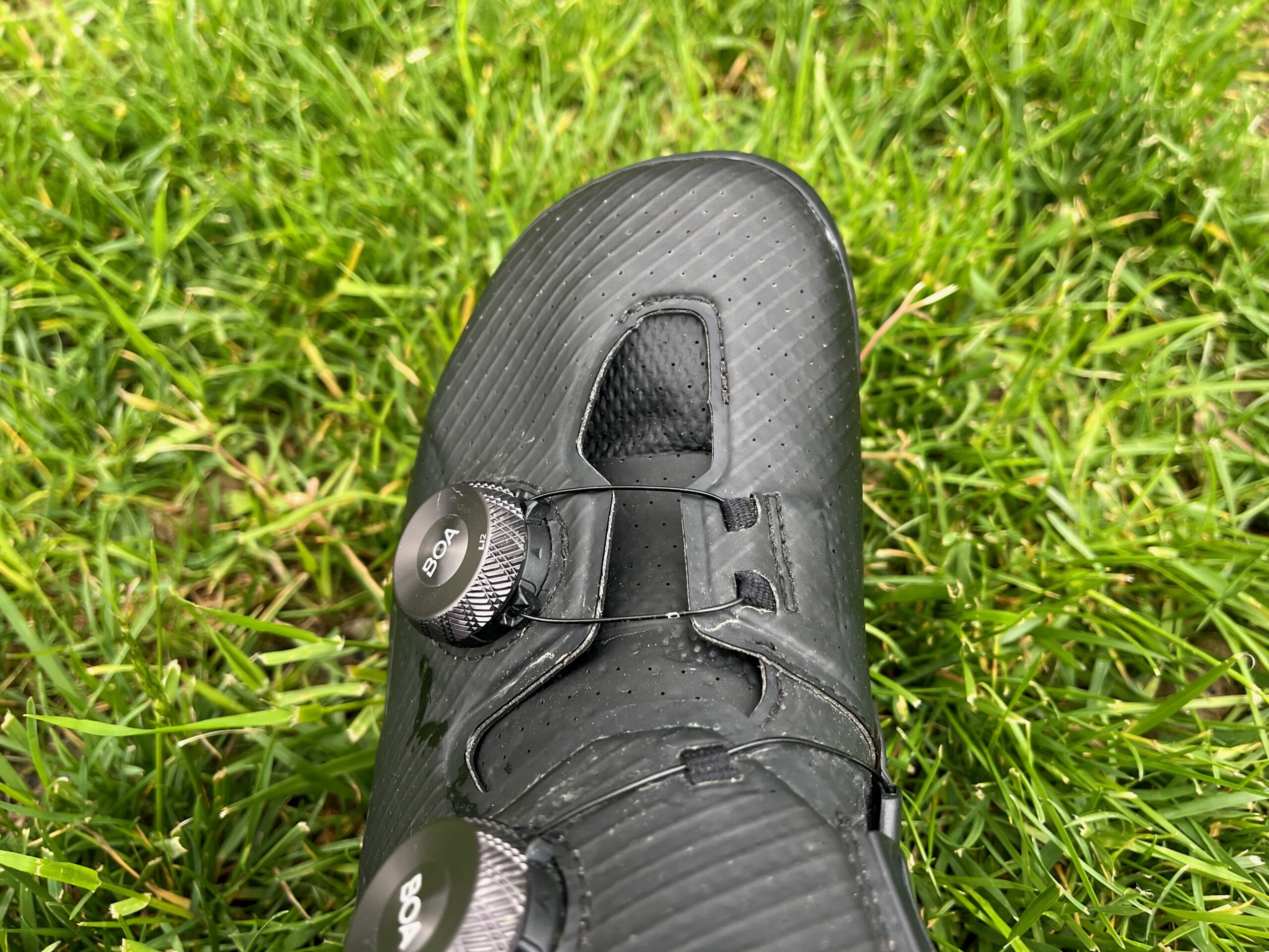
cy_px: 476
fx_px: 916
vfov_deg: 54.9
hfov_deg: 69.4
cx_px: 634
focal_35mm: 25
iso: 125
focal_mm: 5.1
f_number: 1.6
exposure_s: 1/121
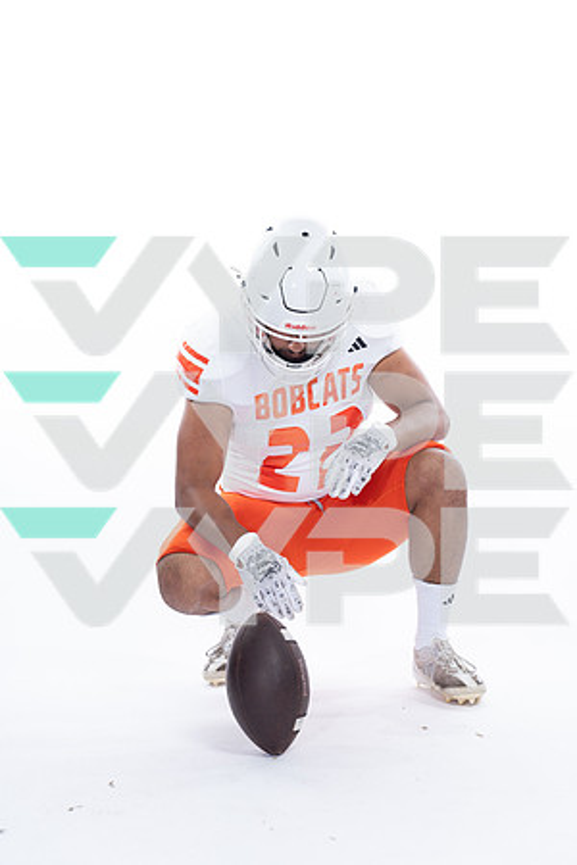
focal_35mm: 68
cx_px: 288
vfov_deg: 29.7
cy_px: 432
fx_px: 1635
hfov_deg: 20.0
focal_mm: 68
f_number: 5.6
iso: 400
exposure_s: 1/250
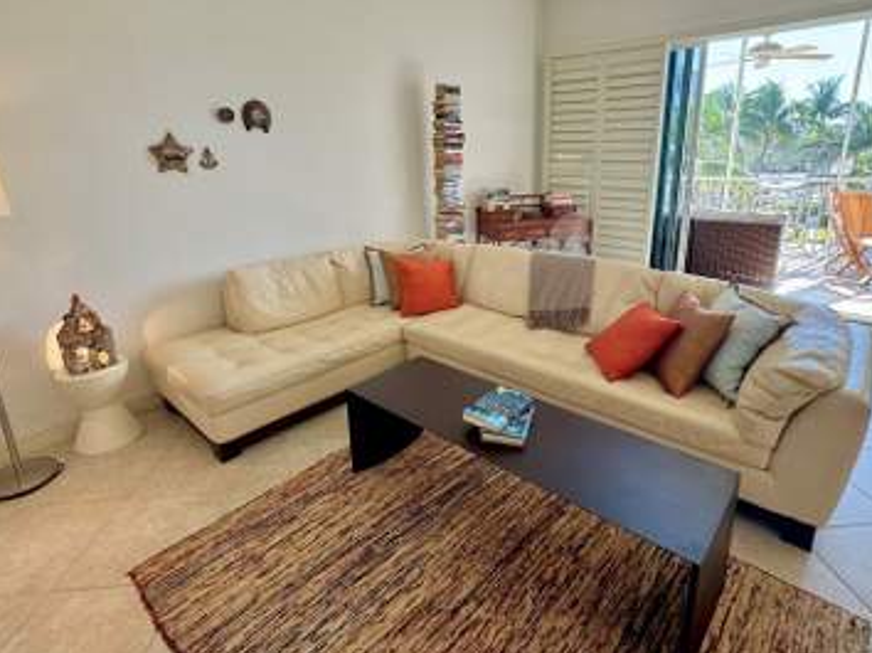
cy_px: 281
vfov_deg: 68.3
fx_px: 478
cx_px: 463
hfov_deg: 84.6
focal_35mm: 19
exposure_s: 1/120
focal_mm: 2.22
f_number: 2.2
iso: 80
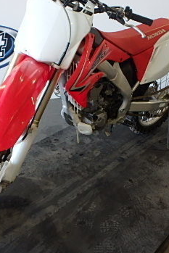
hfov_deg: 33.4
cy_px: 107
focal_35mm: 40
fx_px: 281
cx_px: 71
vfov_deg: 48.3
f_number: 3.5
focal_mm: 3.7
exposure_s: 1/30
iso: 320
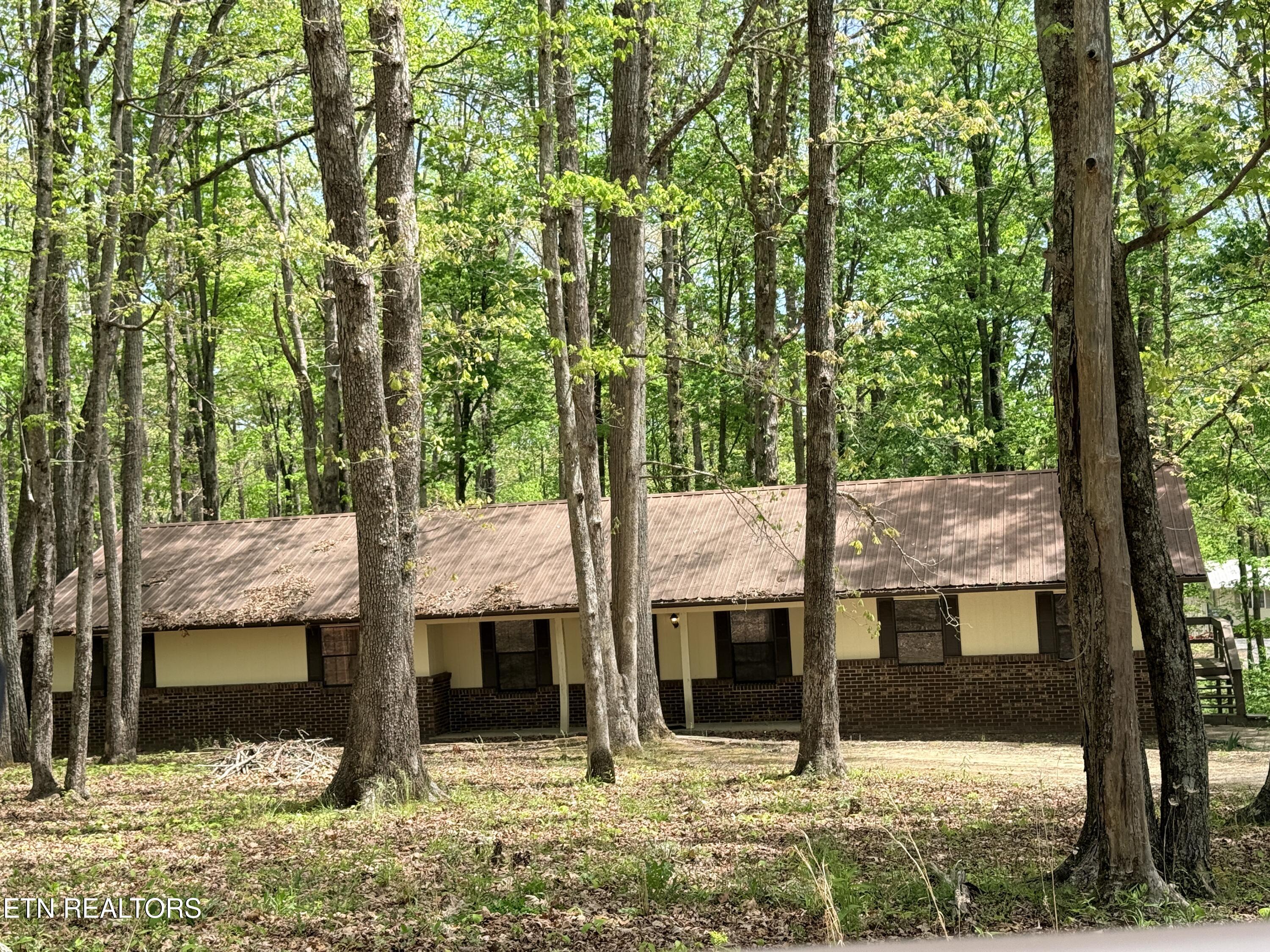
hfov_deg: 39.7
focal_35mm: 48
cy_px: 476
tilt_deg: +2.7
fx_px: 1761
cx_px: 635
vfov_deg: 30.3
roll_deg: +3.2
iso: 64
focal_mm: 6.76
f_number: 1.78
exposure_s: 1/1203
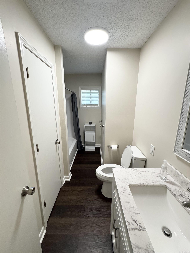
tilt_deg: -14.8
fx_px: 102
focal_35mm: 14
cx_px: 95
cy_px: 126
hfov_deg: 85.7
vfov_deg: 102.1
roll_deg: +0.7
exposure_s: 1/120
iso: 250
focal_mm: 2.22
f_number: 2.2
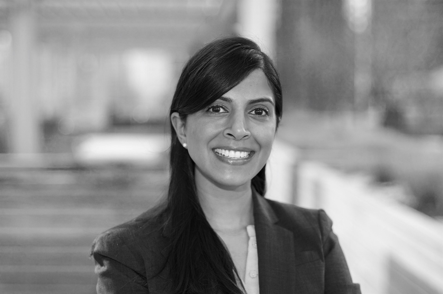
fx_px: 921
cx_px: 222
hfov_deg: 27.0
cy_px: 147
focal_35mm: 75
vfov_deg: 18.1
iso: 400
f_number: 1.8
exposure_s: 1/2500
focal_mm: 50
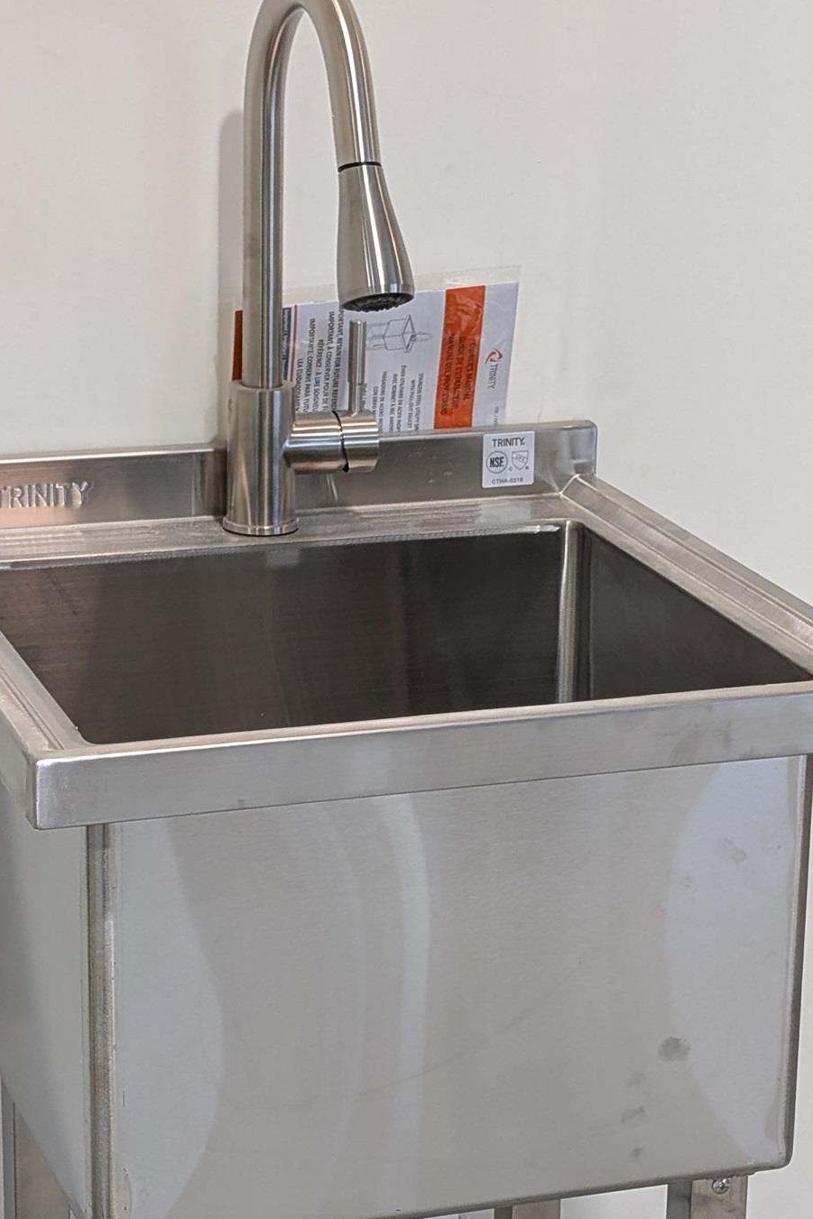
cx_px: 442
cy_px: 718
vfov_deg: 23.3
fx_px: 2946
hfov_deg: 15.7
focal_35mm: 87
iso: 47
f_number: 1.68
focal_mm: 6.9
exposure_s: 1/60
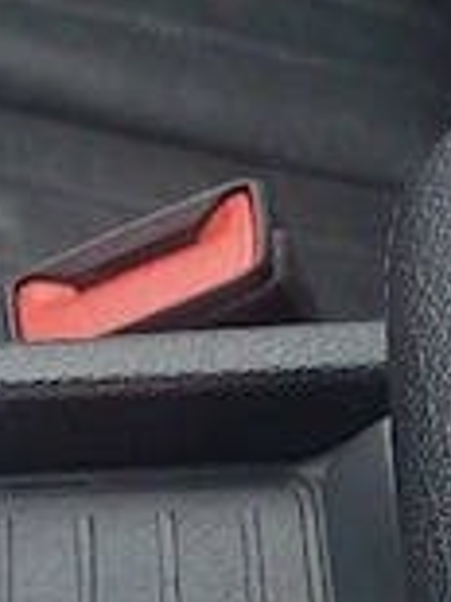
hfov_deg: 11.2
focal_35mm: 124
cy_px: 990
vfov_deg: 14.5
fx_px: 2157
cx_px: -327
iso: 40
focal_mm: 5.23
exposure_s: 1/114
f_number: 1.8
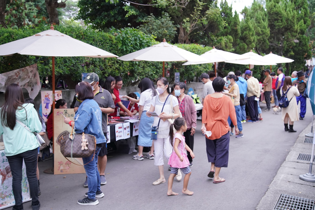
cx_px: 158
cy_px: 105
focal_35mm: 45
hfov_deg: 43.6
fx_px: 394
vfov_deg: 29.9
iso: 1600
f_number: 4
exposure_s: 1/250
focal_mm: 45
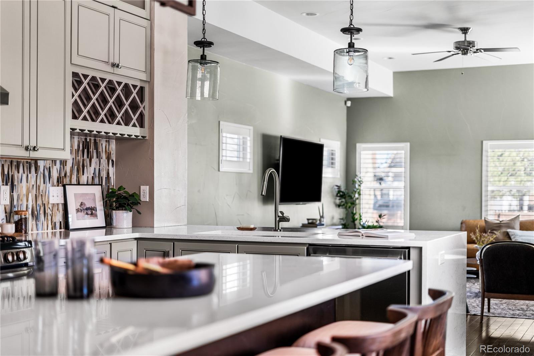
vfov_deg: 27.0
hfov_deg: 39.6
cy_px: 178
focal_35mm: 50
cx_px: 267
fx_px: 741
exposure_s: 1/40
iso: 100
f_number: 1.8
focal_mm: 50
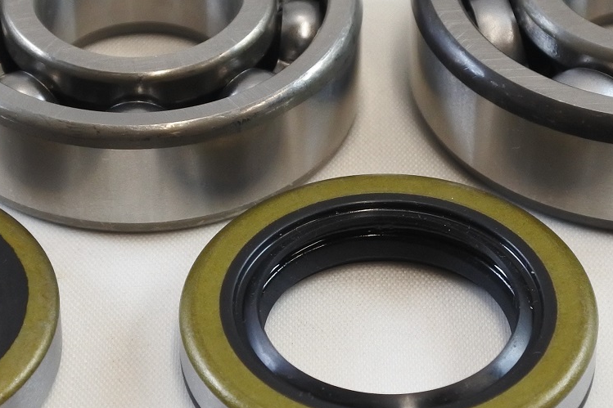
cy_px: 194
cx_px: 275
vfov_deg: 11.5
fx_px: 2026
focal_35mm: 119
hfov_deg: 17.2
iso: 500
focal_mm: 18.4
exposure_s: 1/125
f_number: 4.5
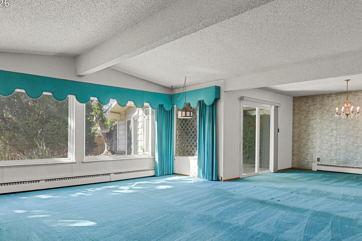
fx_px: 251
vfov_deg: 51.1
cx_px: 176
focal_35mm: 25
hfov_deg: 71.5
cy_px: 138
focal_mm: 17
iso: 250
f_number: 6.3
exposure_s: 1/1.67
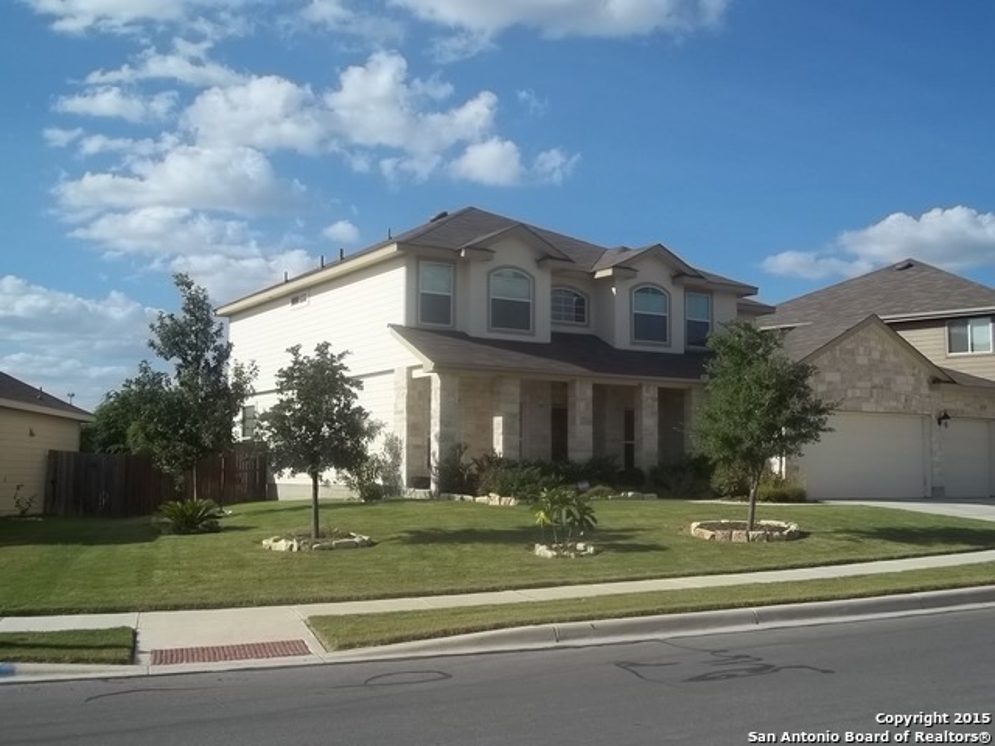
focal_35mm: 39
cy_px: 373
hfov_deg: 47.9
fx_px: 1121
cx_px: 498
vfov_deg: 36.8
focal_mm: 7.1
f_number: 9.9
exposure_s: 1/160
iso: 64
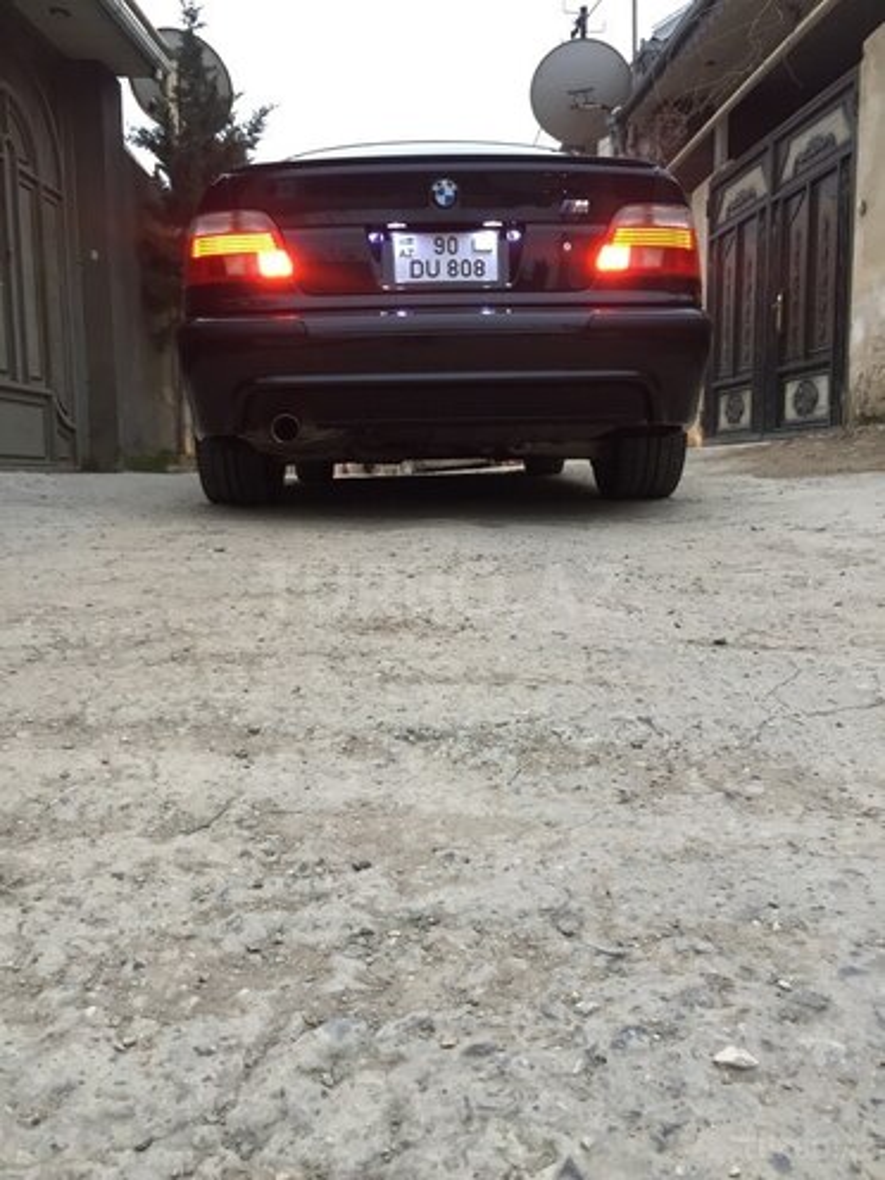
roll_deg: +0.3
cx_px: 442
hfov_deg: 48.2
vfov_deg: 61.7
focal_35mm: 29
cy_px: 590
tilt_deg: -5.9
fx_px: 989
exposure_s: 1/33
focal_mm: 4.15
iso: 80
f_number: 2.2
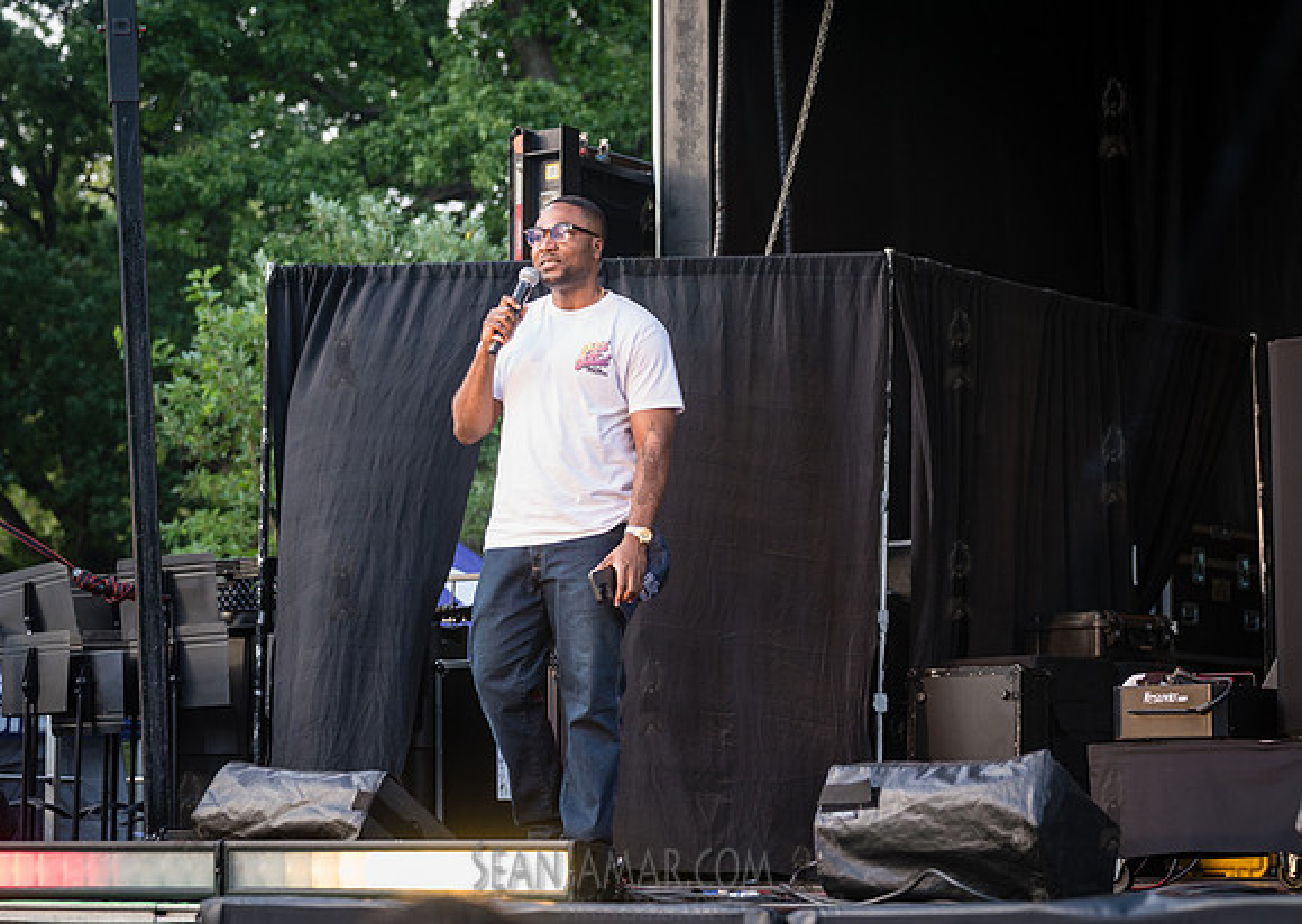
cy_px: 423
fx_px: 3302
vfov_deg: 15.9
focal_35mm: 89
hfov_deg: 22.3
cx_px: 753
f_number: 3.5
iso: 500
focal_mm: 79
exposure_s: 1/400
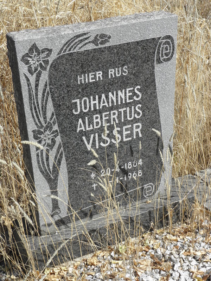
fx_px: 398
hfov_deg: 29.7
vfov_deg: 38.9
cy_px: 140
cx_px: 106
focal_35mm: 49
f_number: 5.6
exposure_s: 1/200
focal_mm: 8.87
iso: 64
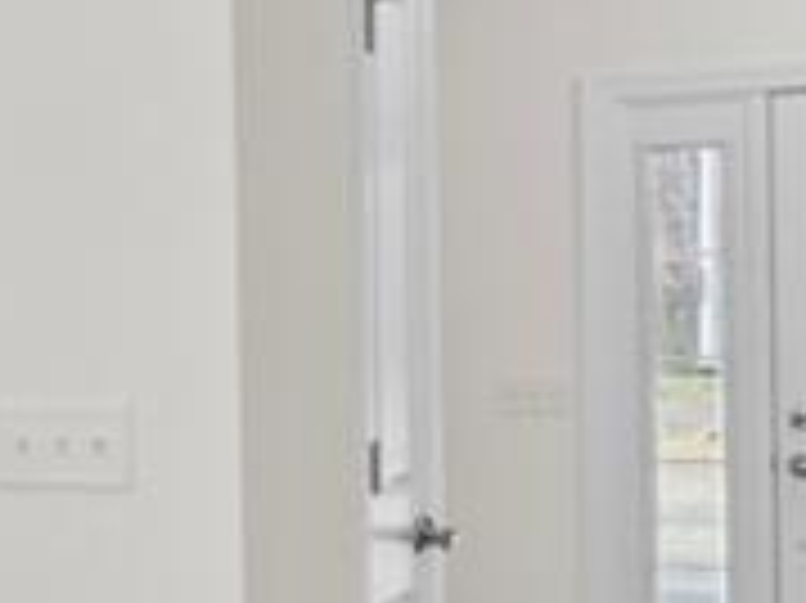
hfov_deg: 14.3
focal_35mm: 91
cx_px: -1139
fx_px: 2112
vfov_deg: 16.3
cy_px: 340
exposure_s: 1/5
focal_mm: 16.5
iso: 400
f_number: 9
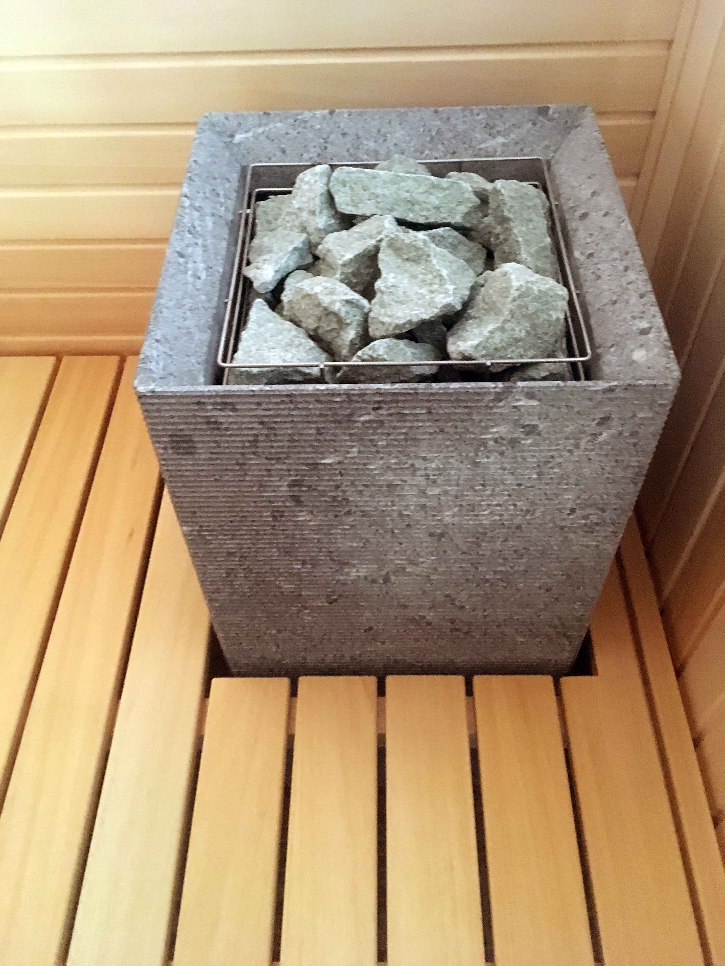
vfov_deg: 61.7
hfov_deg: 48.2
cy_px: 483
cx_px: 362
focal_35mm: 29
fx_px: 810
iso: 400
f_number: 2.2
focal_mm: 4.15
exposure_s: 1/15
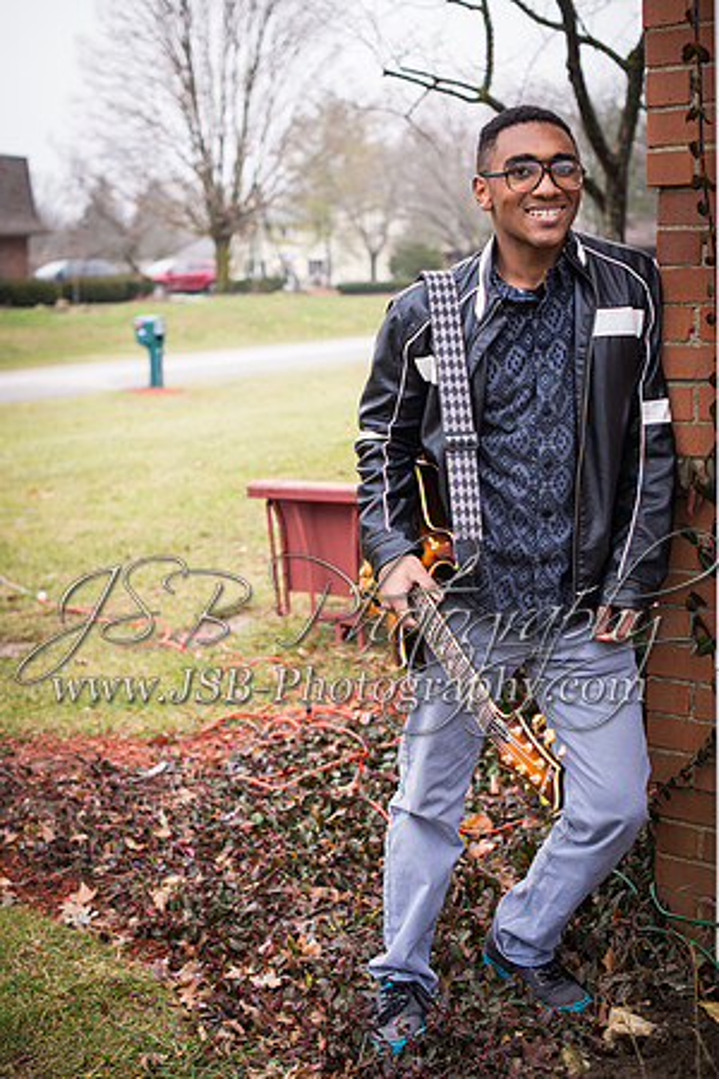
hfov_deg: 27.0
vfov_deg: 39.6
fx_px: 1498
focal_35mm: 50
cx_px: 360
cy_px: 540
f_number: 2.8
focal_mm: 50
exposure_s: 1/100
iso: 200
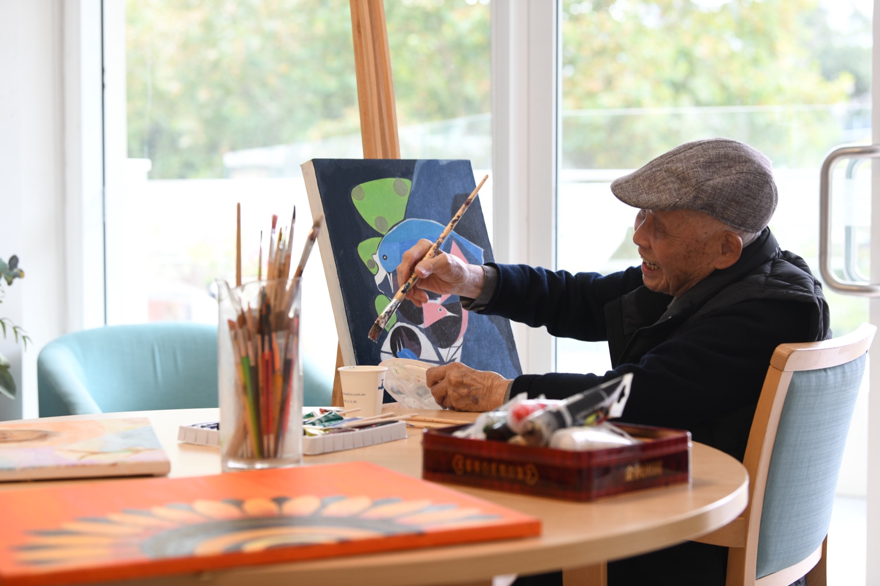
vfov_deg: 19.5
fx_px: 1711
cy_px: 293
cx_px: 440
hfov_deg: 28.8
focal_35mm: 70
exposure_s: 1/160
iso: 800
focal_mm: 70
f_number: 4
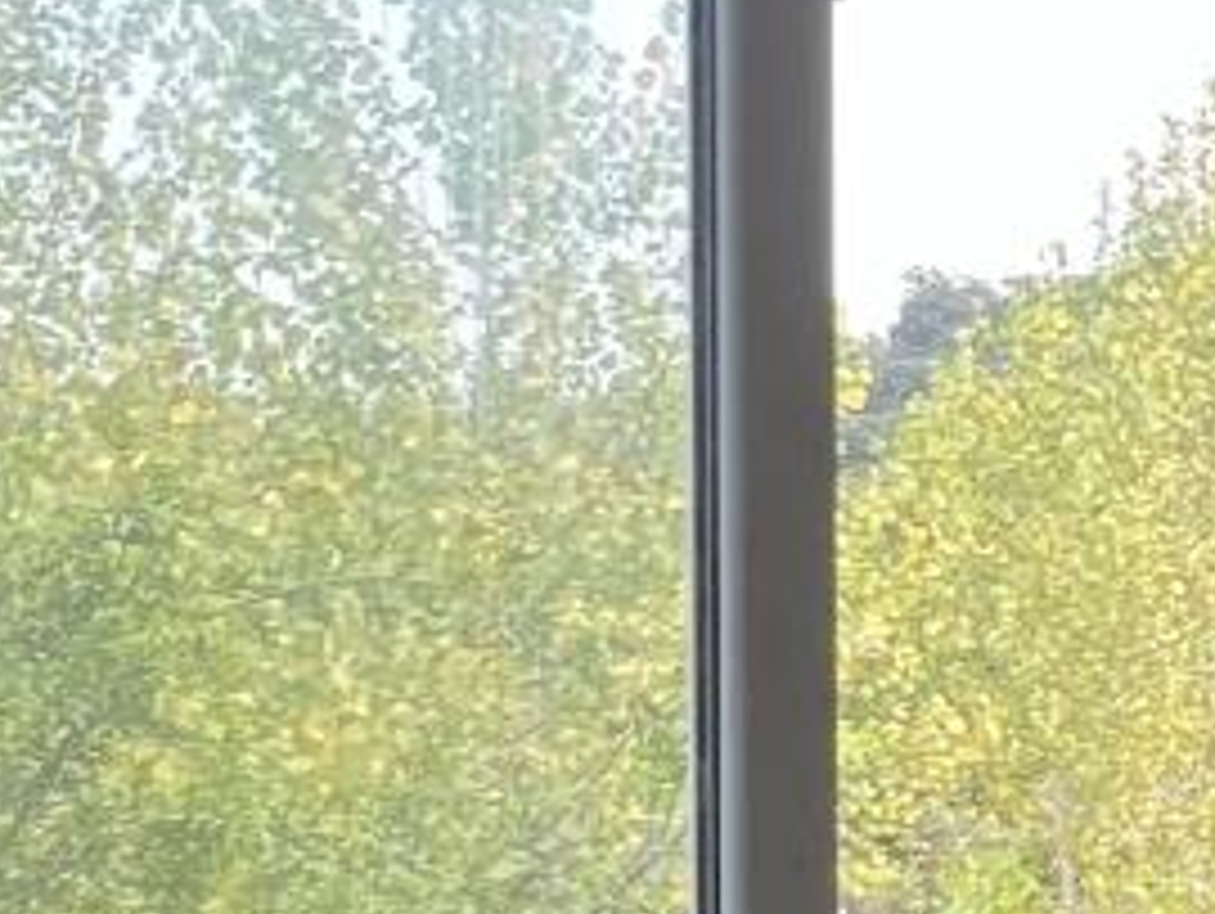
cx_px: 2520
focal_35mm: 77
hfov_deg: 17.2
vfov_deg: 19.2
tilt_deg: -1.5
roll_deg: -0.5
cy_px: 477
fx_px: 2705
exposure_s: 1/99
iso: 32
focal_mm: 1.57
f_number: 1.8
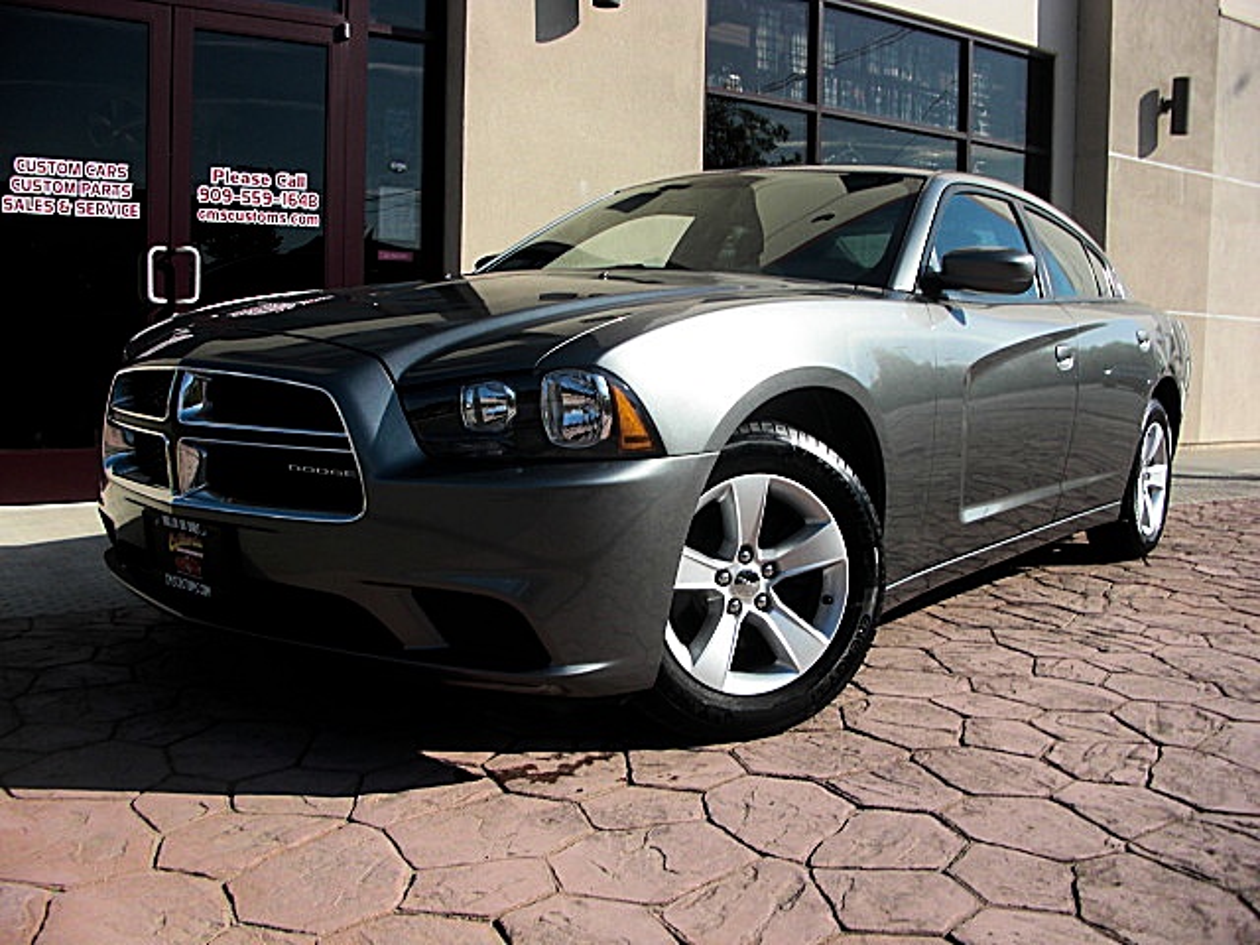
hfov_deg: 51.4
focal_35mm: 36
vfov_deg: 39.7
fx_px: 1310
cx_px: 630
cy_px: 472
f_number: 7.9
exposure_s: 1/160
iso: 50
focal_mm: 6.3
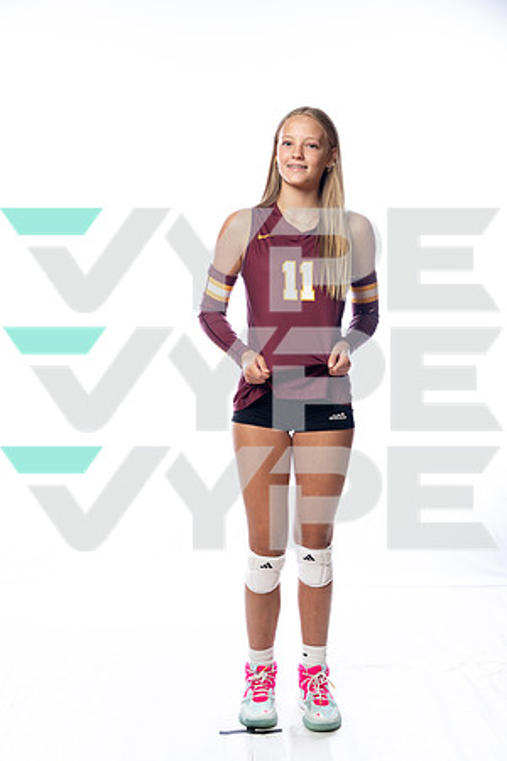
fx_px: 1056
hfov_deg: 27.0
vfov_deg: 39.6
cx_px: 254
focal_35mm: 50
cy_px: 380
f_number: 5.6
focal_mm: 50
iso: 640
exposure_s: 1/250
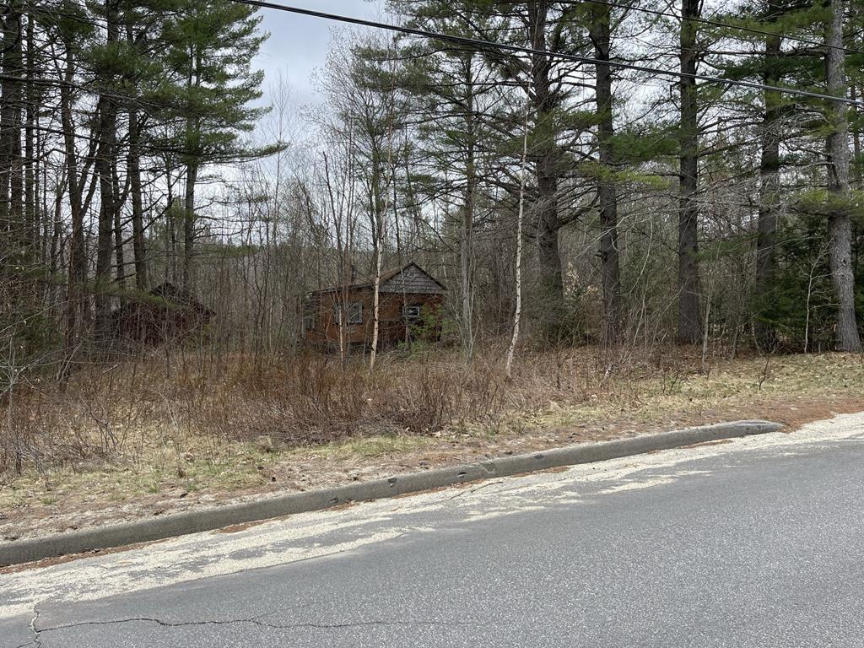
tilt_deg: +0.3
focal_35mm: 26
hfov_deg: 67.3
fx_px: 649
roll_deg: -0.3
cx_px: 432
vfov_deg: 53.1
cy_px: 324
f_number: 1.6
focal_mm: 5.1
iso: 32
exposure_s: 1/1238
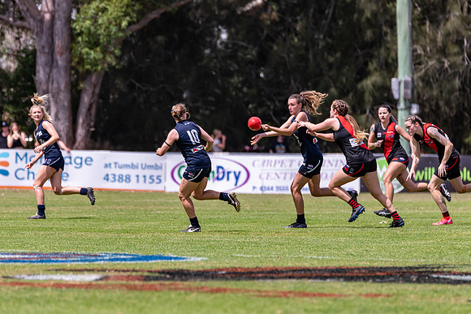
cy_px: 178
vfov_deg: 3.2
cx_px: 217
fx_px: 5646
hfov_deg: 4.8
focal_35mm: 431
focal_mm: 380
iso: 800
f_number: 6.3
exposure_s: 1/3200
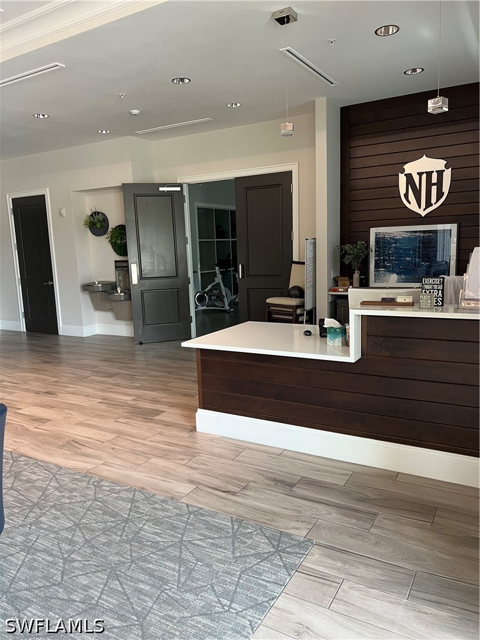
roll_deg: +1.8
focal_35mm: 26
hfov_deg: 53.1
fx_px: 481
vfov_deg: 67.3
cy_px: 320
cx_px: 240
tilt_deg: -9.5
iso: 125
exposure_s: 1/60
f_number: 1.5
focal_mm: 5.7
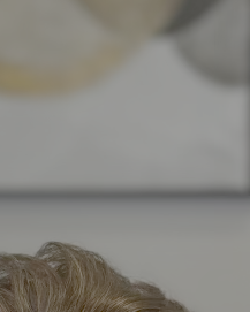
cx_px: 67
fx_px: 1636
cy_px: 454
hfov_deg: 8.7
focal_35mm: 177
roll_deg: +1.5
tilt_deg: -9.7
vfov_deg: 10.6
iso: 80
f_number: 1.78
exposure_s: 1/120
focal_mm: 6.76
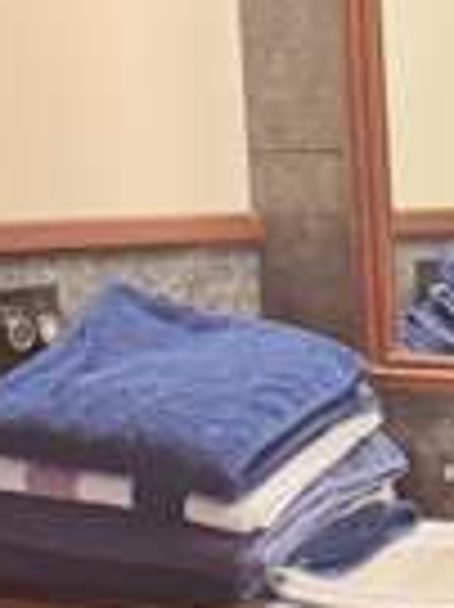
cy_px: 491
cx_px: 984
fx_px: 1997
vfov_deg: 17.1
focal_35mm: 114
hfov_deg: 11.4
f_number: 1.78
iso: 640
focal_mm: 6.76
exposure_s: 1/60
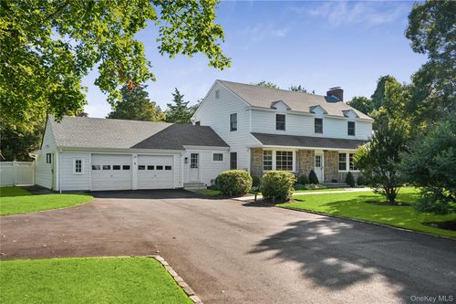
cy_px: 152
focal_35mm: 30
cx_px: 228
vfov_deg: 43.6
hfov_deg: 61.9
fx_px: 380
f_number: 4
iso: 800
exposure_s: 1/2500
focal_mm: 30
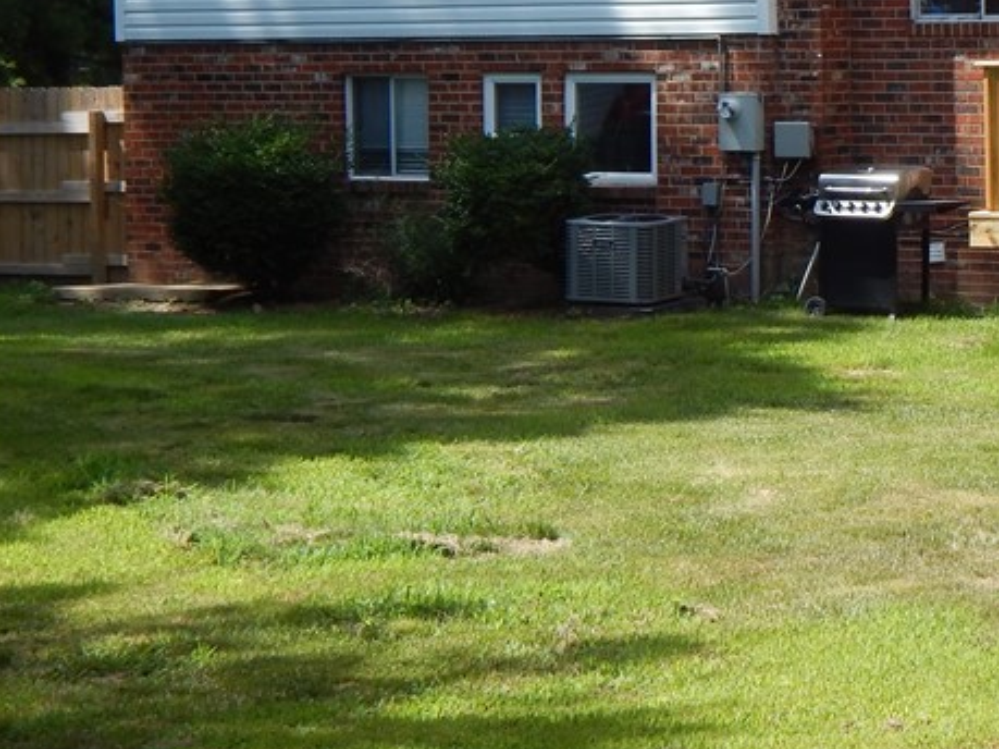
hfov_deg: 19.6
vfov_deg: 15.2
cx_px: 1097
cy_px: 85
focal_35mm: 96
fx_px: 2770
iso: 125
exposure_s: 1/640
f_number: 3.6
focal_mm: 7.7
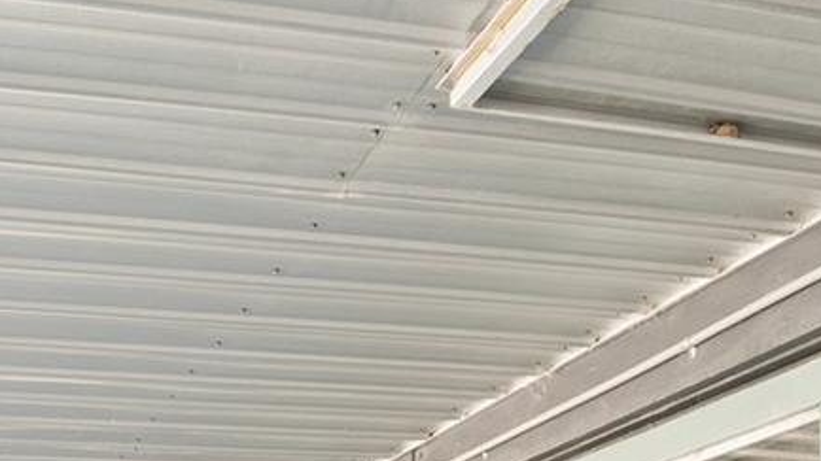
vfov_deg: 18.7
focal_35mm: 54
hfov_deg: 36.2
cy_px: 752
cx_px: 87
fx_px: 1175
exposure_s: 1/10
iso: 400
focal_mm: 14
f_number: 7.1
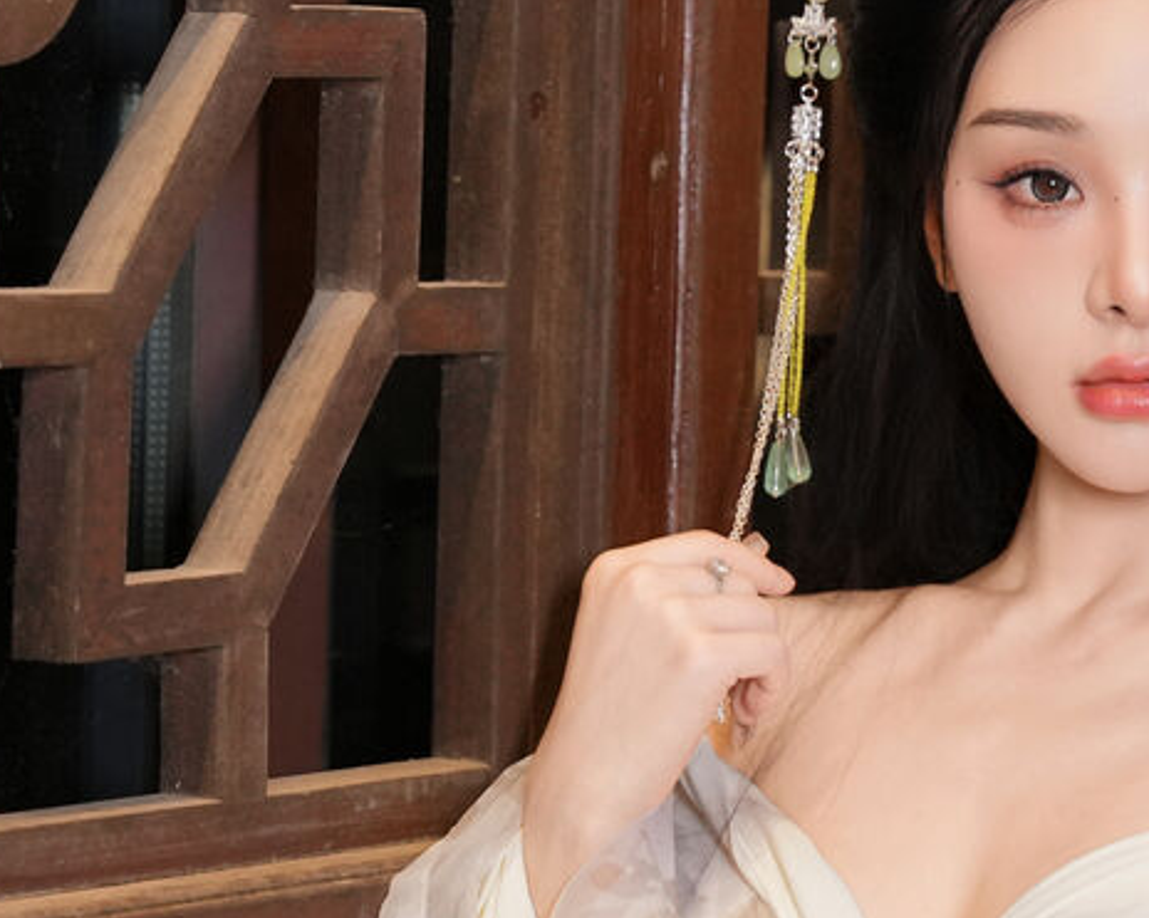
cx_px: 698
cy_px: 369
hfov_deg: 11.3
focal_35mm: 170
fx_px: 5780
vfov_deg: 9.1
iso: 2500
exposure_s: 1/125
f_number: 2.8
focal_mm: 70
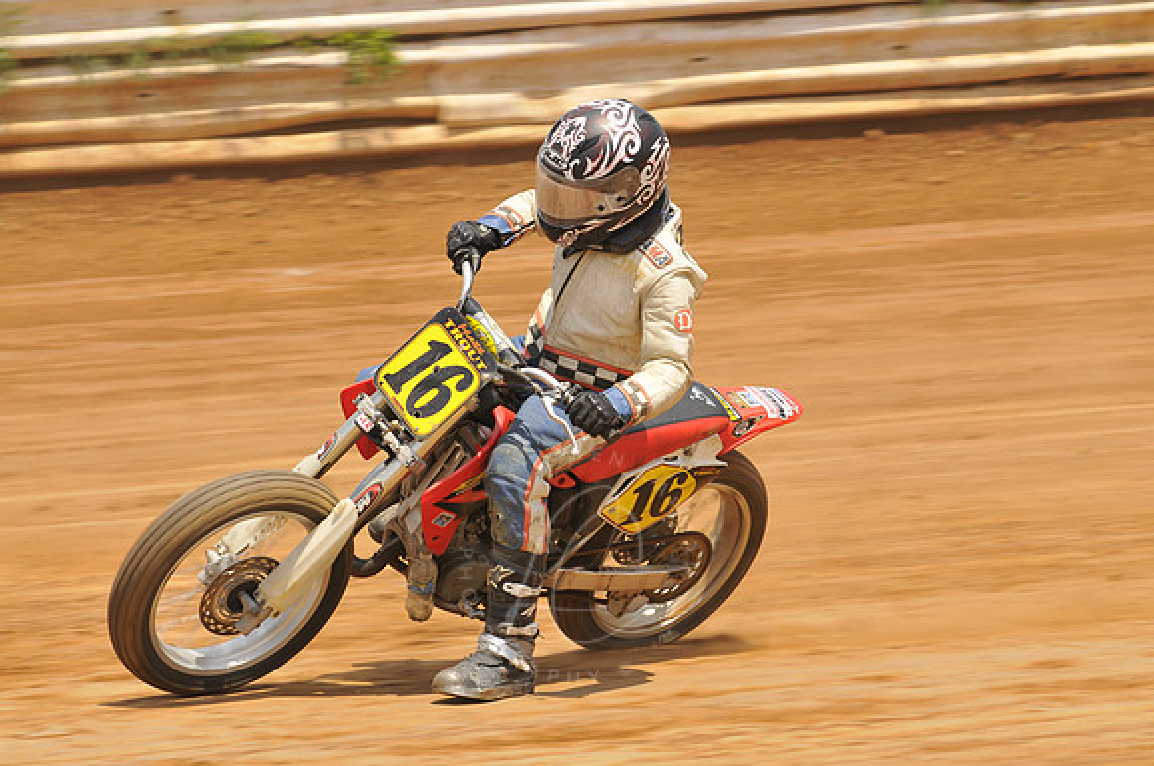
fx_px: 7442
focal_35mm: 232
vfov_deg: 5.9
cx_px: 577
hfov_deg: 8.9
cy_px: 383
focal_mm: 155
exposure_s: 1/400
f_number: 9
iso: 200
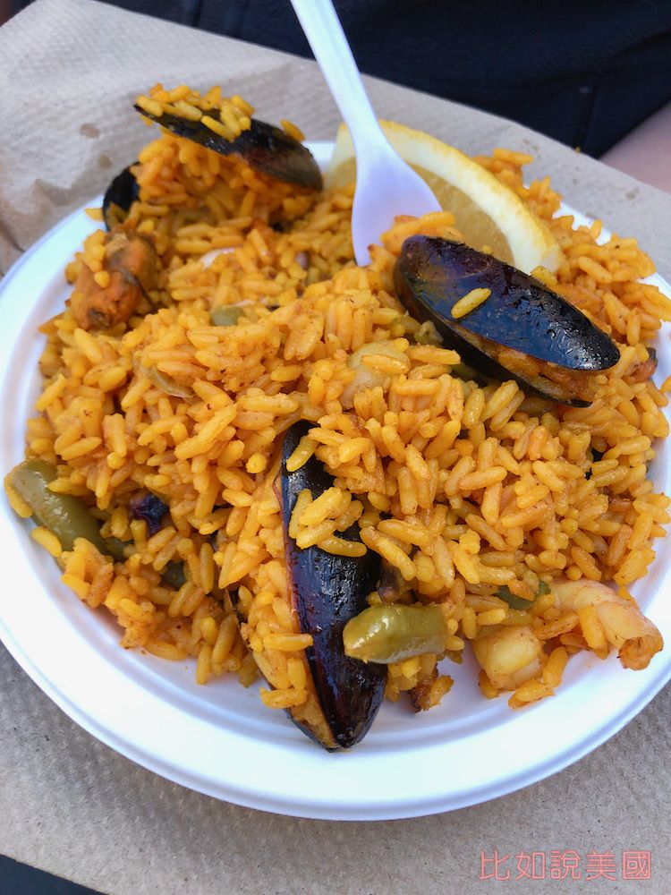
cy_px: 448
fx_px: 724
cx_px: 336
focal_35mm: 28
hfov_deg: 49.7
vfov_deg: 63.4
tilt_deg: -57.9
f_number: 1.8
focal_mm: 3.99
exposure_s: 1/120
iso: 50
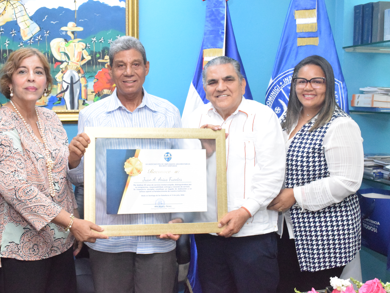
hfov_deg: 43.7
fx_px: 484
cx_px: 167
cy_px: 144
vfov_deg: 33.6
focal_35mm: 43
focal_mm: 26
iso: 12800
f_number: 11
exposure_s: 1/200
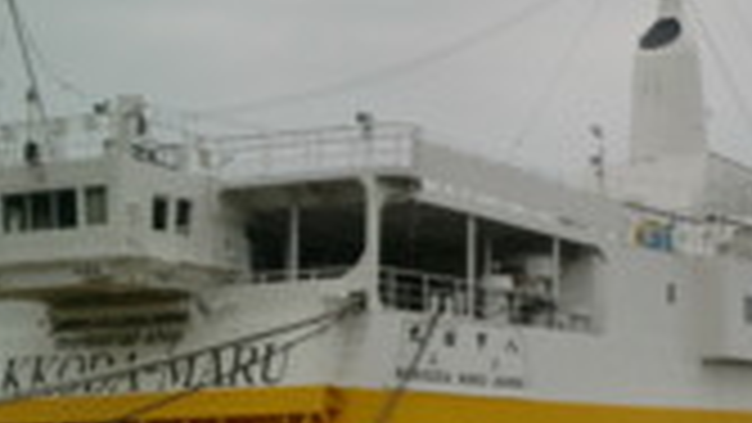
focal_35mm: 94
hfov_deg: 21.9
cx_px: 743
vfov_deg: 12.9
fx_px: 1875
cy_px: 144
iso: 100
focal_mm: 6.51
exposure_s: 1/125
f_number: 3.1
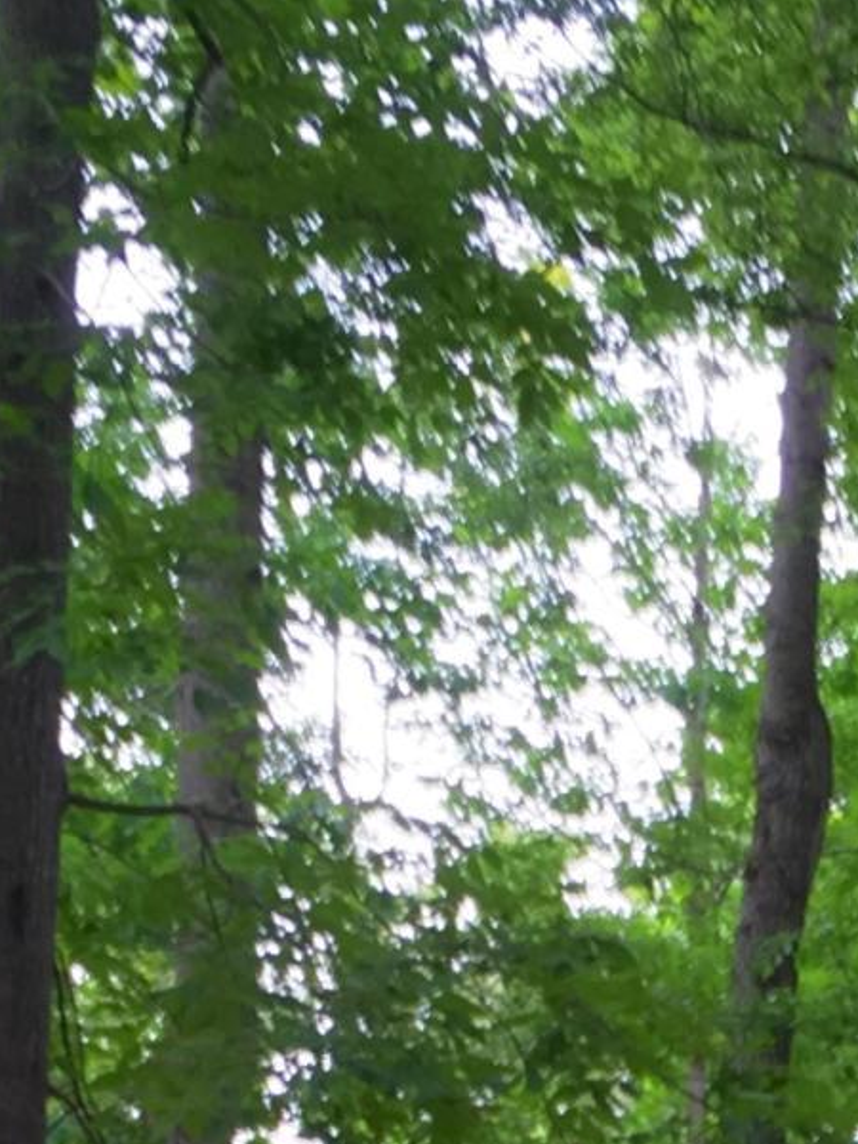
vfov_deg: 12.9
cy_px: 1742
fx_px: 4792
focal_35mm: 145
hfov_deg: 10.0
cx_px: 1194
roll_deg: +1.3
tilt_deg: +10.0
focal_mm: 4.15
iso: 32
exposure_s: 1/120
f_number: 2.2
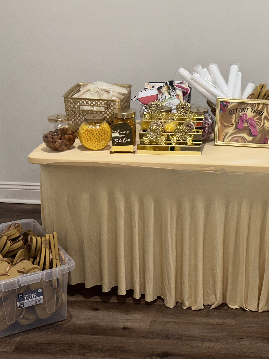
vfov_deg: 29.8
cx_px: 198
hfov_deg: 22.4
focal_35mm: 65
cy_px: 180
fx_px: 673
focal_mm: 6.86
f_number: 1.78
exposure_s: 1/20
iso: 64
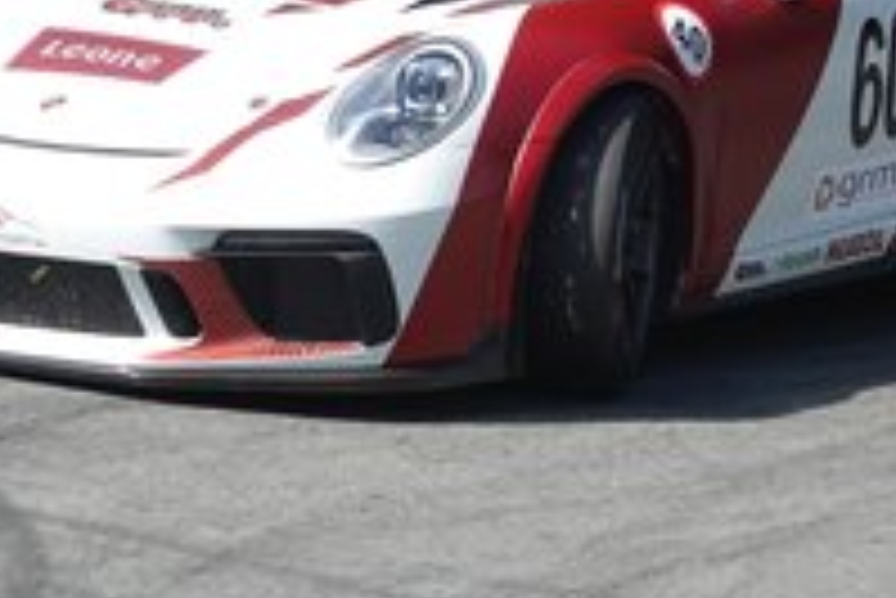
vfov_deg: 1.9
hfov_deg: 2.9
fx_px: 17982
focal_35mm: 722
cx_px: 401
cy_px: 81
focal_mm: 117.29
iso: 125
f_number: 4
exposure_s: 1/800
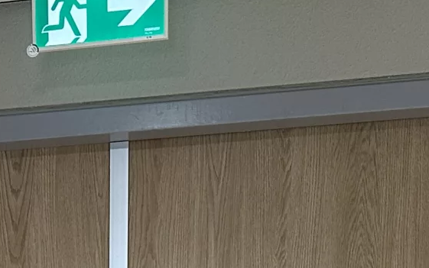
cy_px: 703
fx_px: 1357
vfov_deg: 9.6
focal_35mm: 116
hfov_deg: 17.5
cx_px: -11
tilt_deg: -6.2
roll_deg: +1.1
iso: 160
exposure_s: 1/50
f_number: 1.78
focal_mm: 6.86
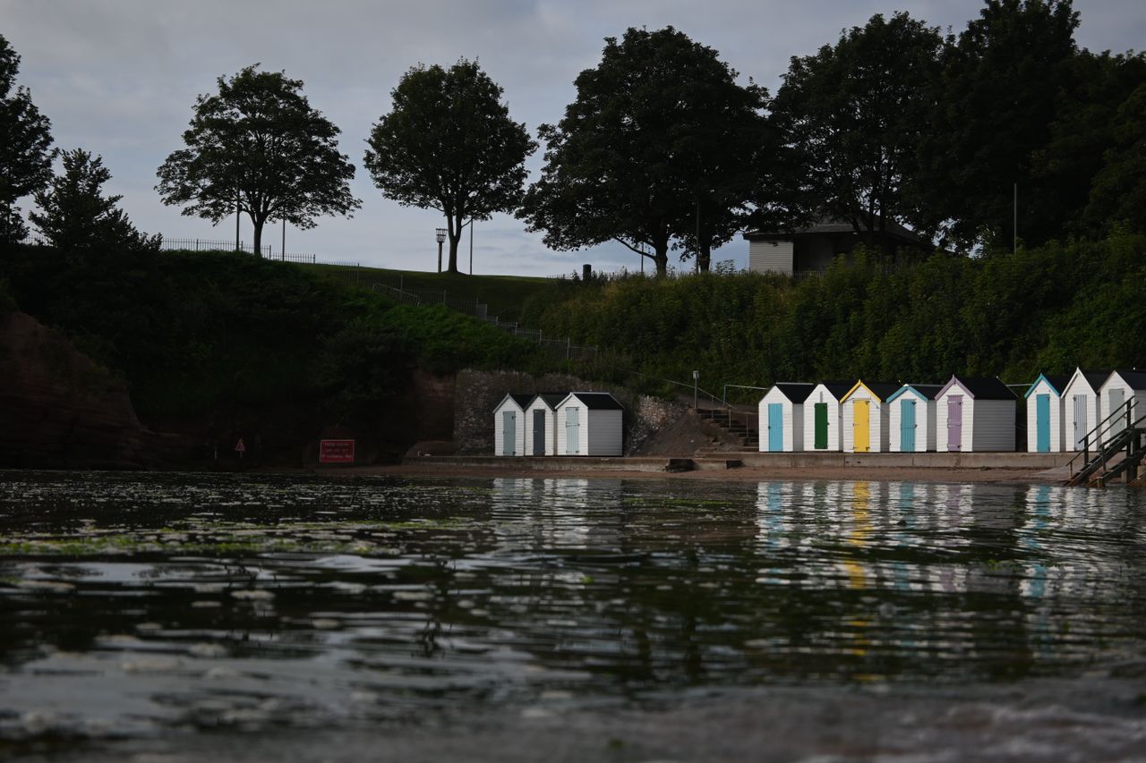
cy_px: 382
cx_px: 573
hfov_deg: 27.0
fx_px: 2387
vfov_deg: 18.2
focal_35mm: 75
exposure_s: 1/640
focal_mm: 50
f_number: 6.3
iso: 100
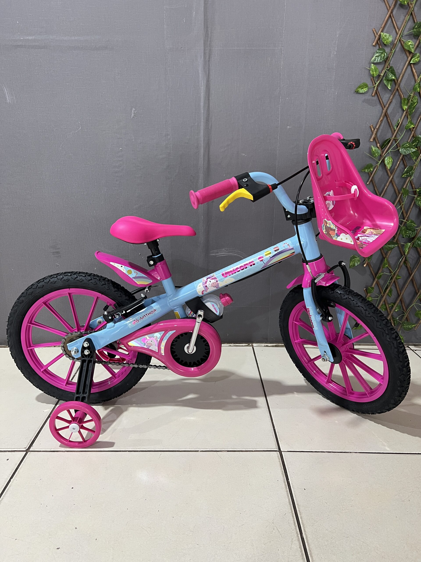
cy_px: 281
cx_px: 210
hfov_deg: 53.1
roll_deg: -0.6
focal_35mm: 26
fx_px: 422
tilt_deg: -14.9
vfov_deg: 67.3
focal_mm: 5.7
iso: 200
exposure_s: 1/60
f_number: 1.5
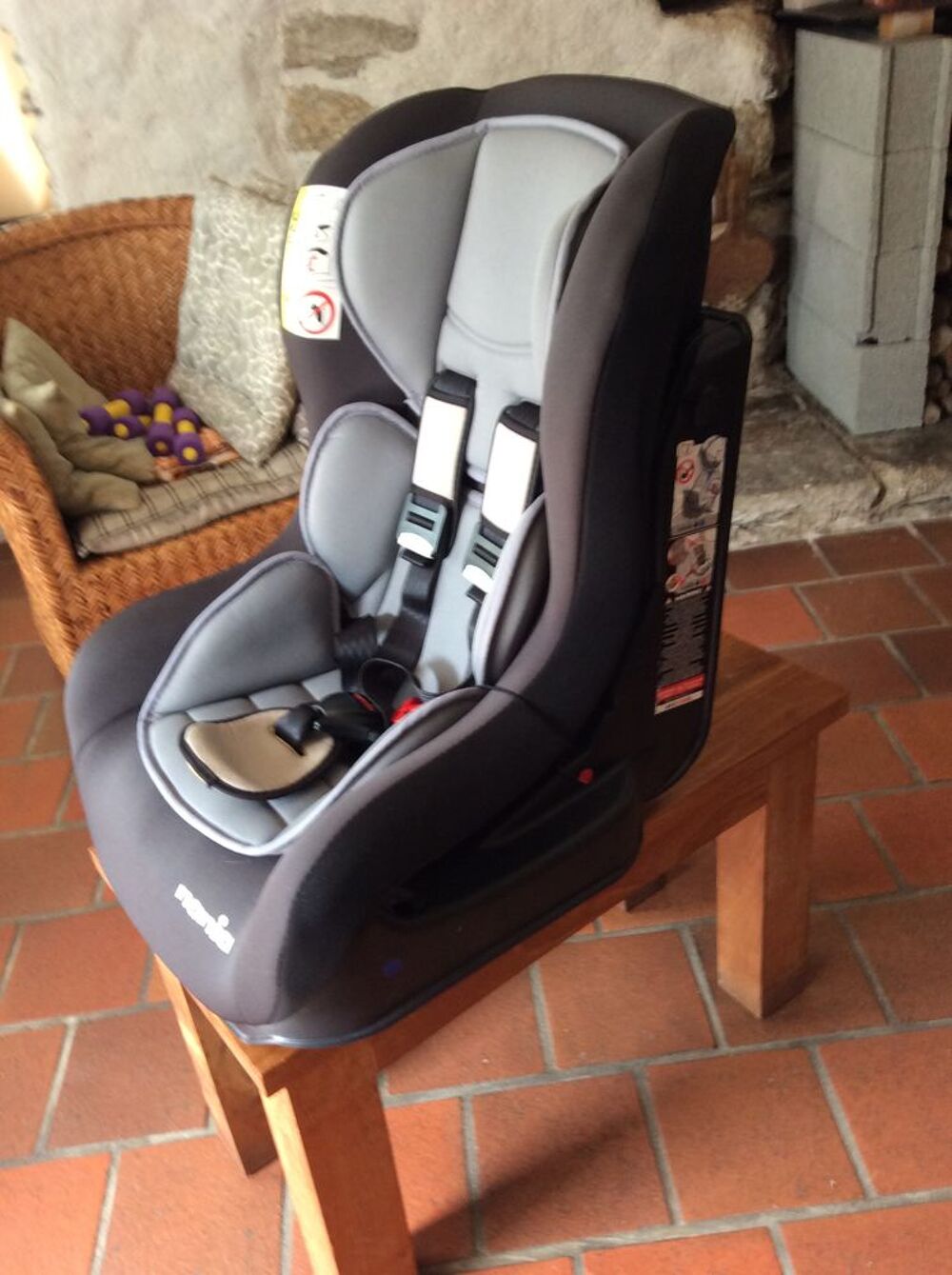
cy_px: 638
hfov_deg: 44.1
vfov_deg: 56.9
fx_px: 1177
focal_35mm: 32
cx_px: 476
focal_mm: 3.3
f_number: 2.4
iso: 64
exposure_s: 1/25
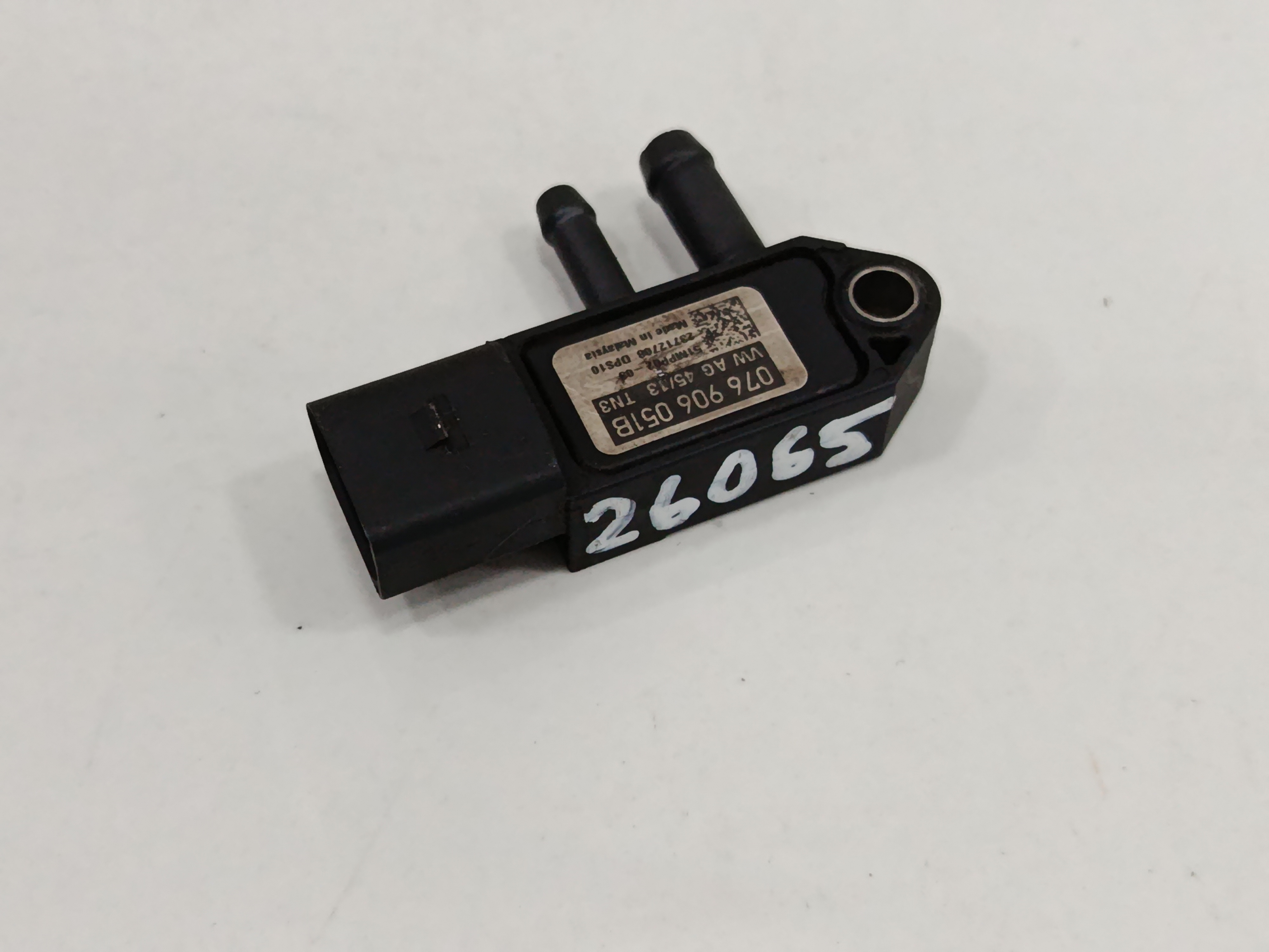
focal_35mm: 52
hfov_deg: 36.8
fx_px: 1906
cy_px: 476
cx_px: 634
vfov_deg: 28.0
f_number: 1.7
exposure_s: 1/100
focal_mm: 5.24
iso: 875
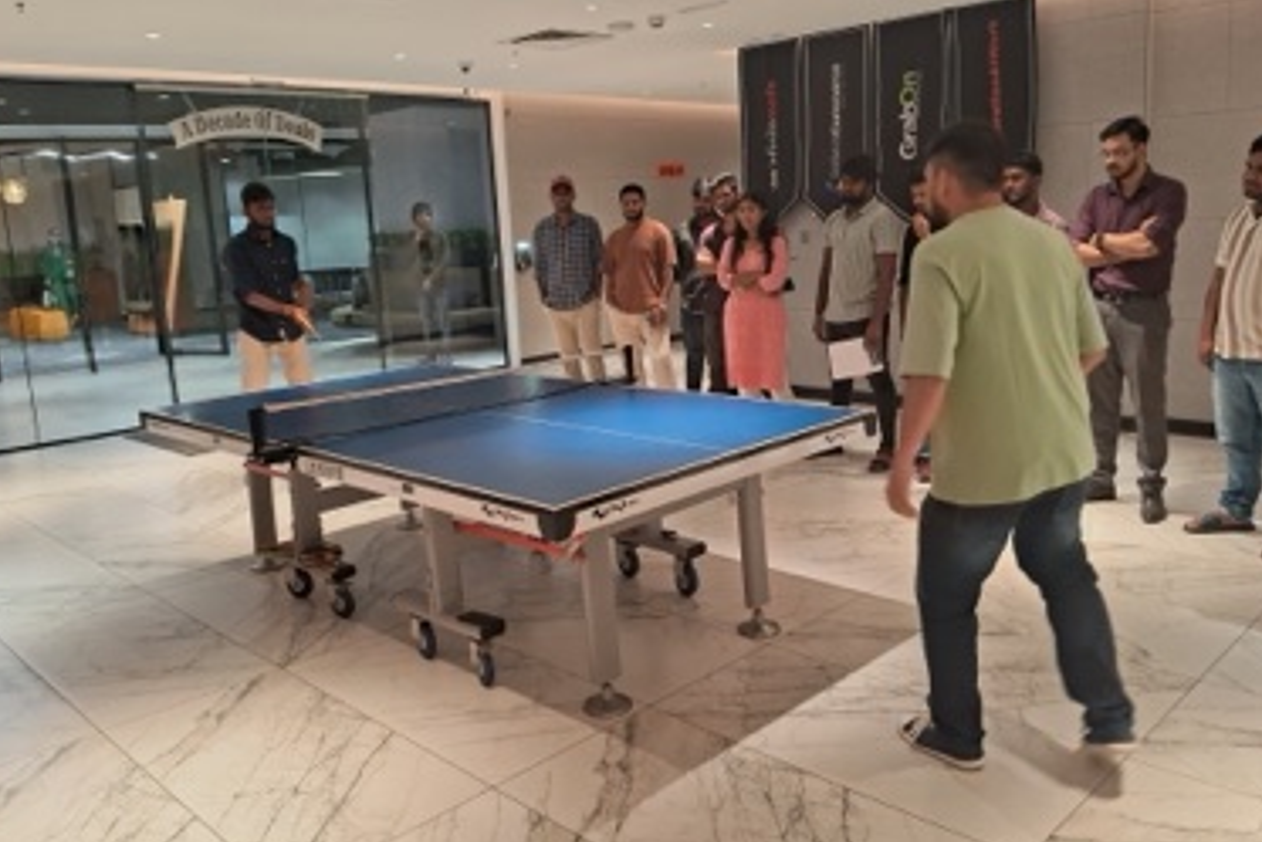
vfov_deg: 45.0
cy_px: 396
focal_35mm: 29
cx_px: 633
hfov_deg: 63.6
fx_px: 1017
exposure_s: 1/50
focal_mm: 3.98
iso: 250
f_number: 1.8
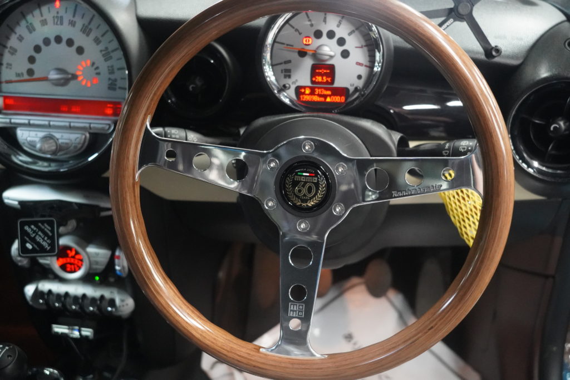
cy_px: 190
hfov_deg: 49.5
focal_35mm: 39
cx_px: 285
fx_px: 618
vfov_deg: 34.2
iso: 12800
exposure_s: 1/50
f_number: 5
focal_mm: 39
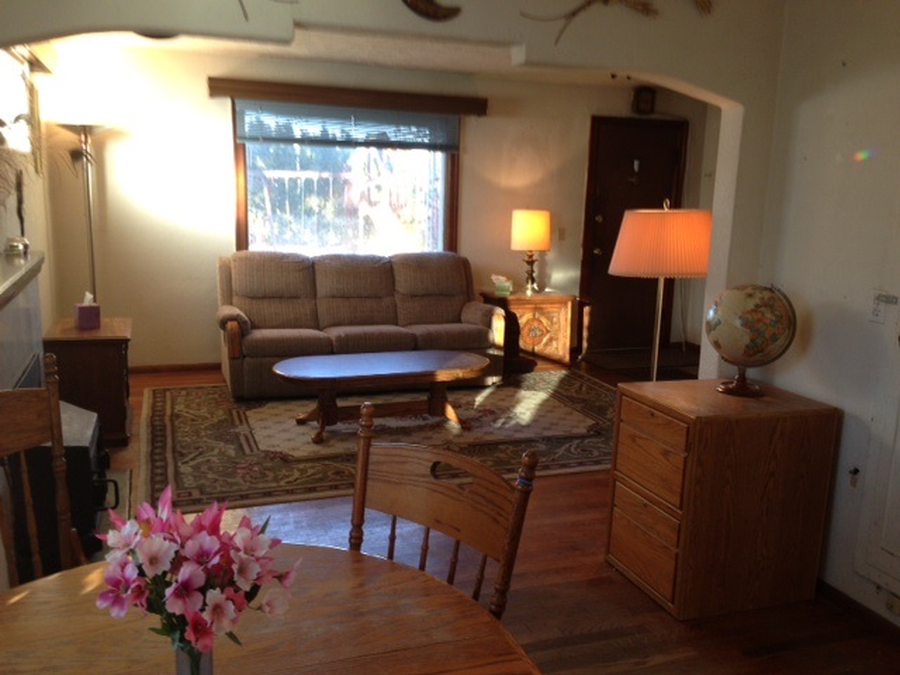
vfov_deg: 42.9
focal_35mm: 33
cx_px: 450
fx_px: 858
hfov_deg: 55.4
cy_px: 338
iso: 50
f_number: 2.4
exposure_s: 1/30
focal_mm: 4.13
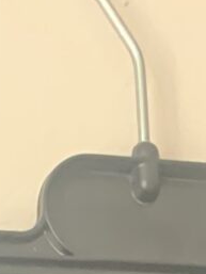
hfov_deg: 7.2
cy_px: 1081
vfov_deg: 7.2
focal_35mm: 207
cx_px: 155
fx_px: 1641
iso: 400
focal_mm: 4.25
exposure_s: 1/57
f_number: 1.8
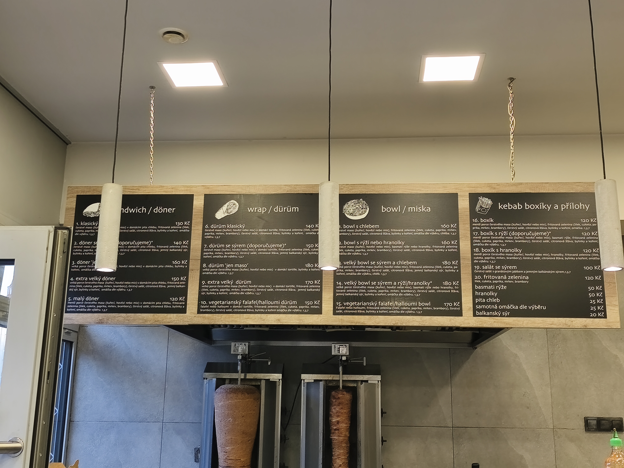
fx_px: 703
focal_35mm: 39
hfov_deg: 47.9
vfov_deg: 36.8
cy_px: 234
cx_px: 312
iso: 250
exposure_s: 1/99.9
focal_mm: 6.14
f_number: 1.65
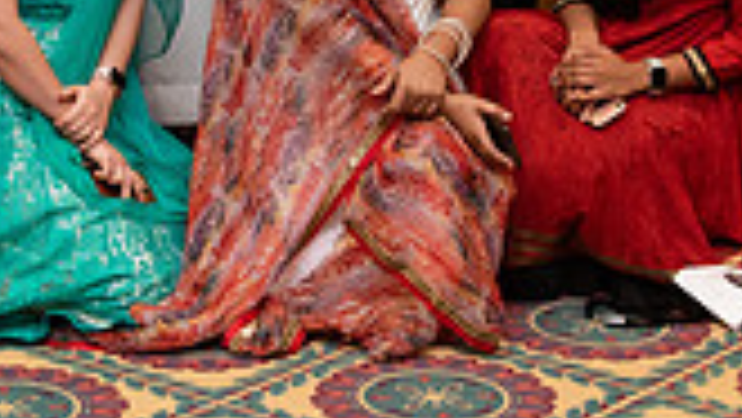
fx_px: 2539
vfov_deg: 9.1
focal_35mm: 129
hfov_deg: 16.5
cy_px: -285
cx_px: 130
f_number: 6.3
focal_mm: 35
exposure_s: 1/200
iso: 2000
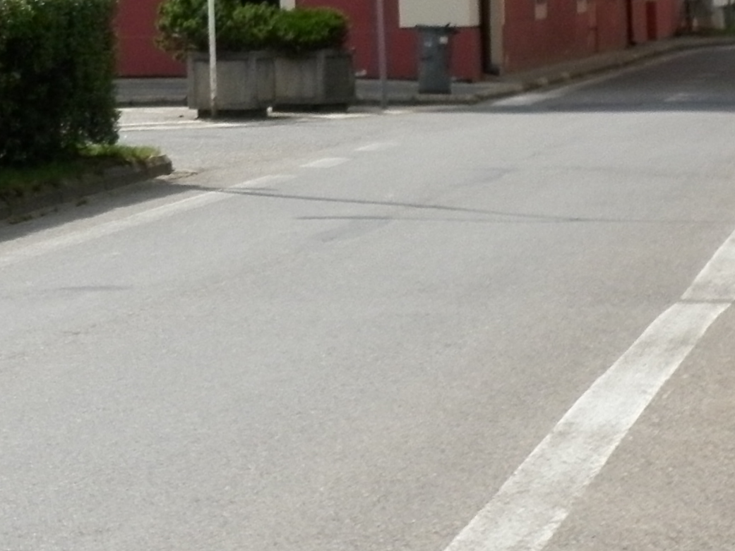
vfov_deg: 8.6
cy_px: -317
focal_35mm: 169
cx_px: -191
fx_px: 3589
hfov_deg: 11.4
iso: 80
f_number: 3.5
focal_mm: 7.9
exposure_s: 1/1000
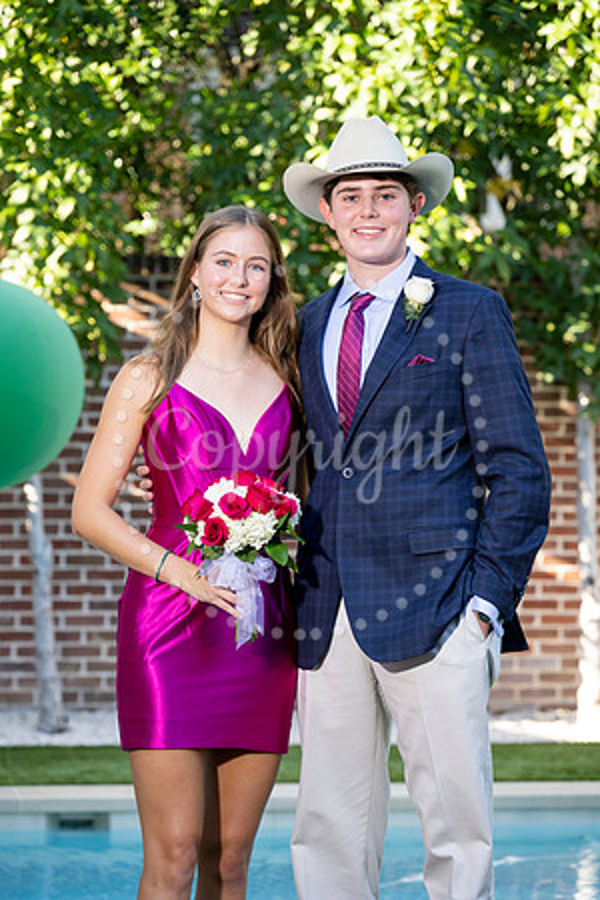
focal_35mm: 120
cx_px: 300
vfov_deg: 17.1
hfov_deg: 11.4
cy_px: 450
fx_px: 3000
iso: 400
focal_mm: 120
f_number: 5
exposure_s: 1/200
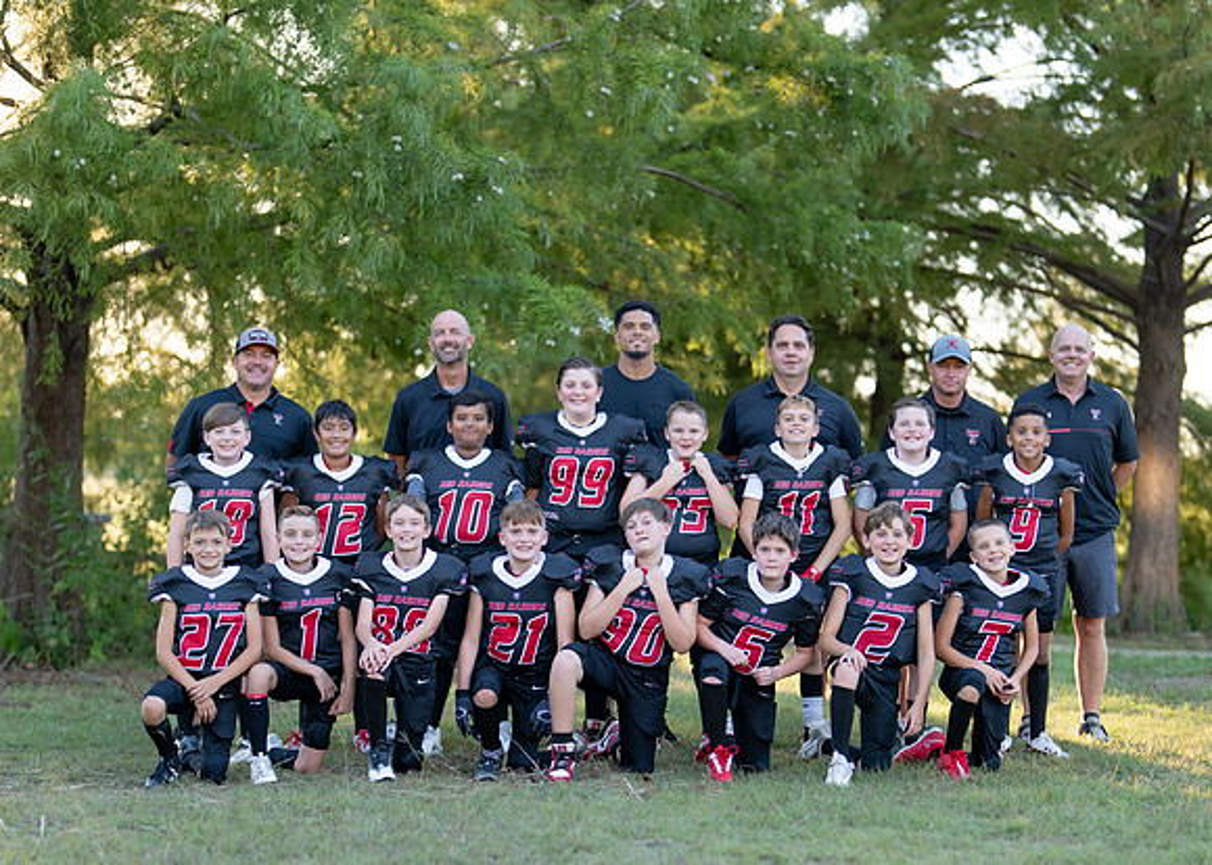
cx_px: 627
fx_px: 2672
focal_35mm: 78
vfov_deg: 18.3
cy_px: 582
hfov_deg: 25.6
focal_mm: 50
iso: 200
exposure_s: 1/1250
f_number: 1.2
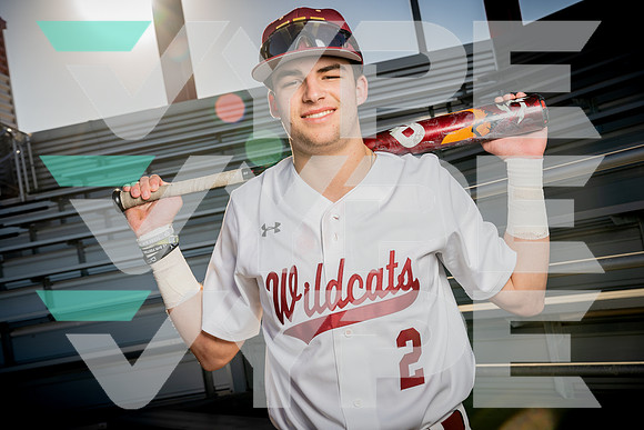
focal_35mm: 47
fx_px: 841
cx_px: 322
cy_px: 215
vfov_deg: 28.7
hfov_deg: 41.9
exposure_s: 1/250
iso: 125
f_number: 9
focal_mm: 47
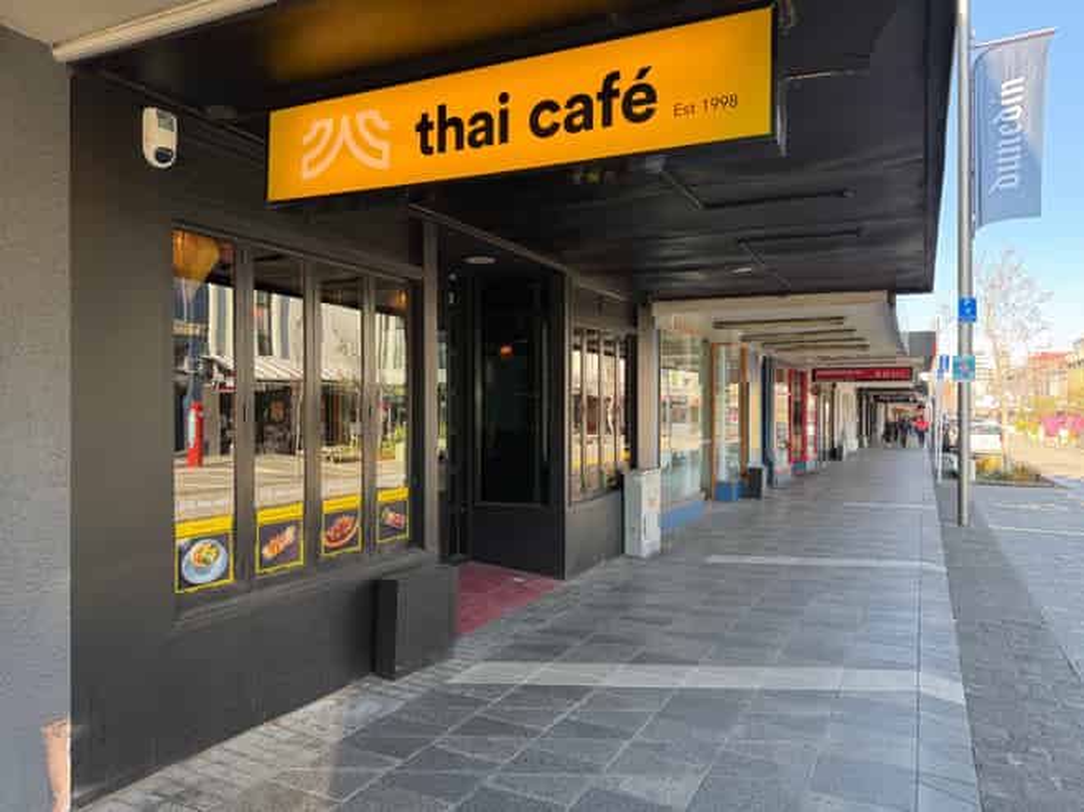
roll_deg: -0.6
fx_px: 751
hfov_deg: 71.6
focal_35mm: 24
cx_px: 542
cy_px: 406
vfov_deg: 56.8
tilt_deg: -1.2
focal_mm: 6.76
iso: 64
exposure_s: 1/246
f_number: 1.78
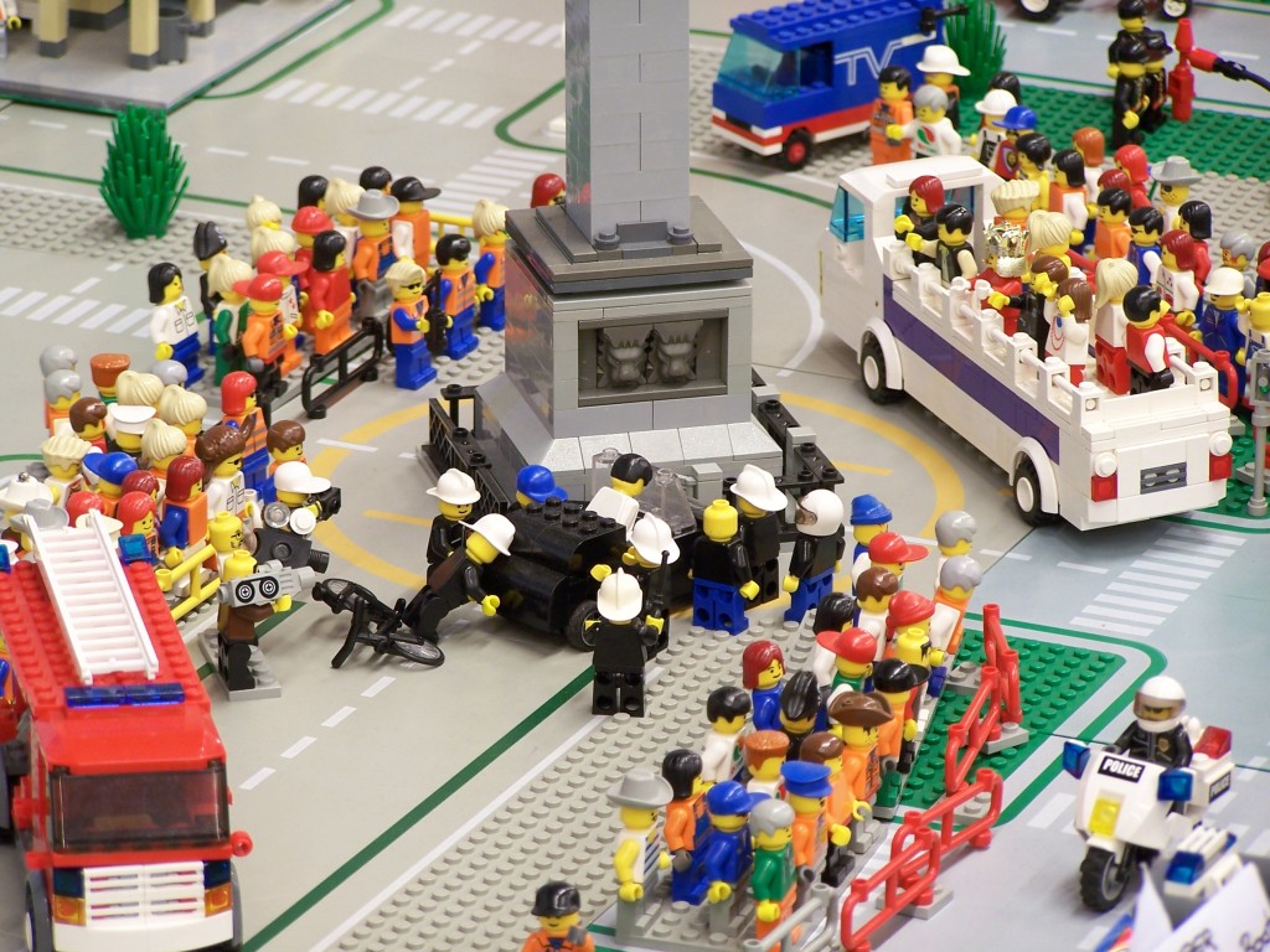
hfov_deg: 11.7
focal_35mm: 169
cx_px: 635
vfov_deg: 8.8
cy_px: 476
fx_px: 6200
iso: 80
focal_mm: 28
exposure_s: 1/2
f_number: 3.2
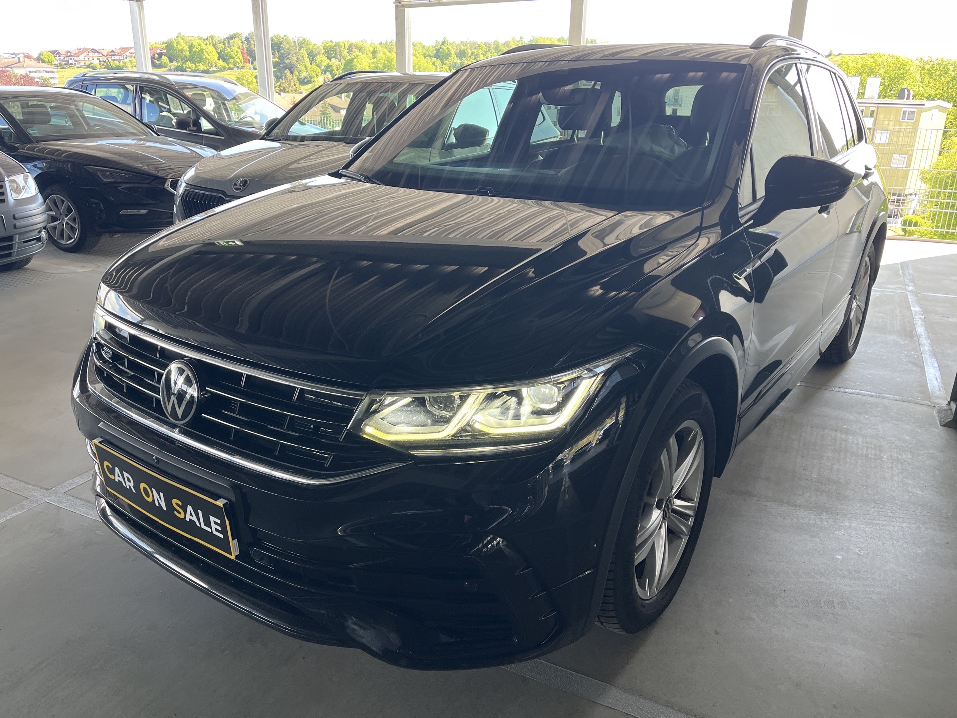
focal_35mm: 26
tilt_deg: -17.9
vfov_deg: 53.1
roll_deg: +0.6
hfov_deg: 67.3
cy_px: 359
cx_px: 478
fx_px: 719
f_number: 1.6
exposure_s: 1/121
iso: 80
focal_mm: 5.1
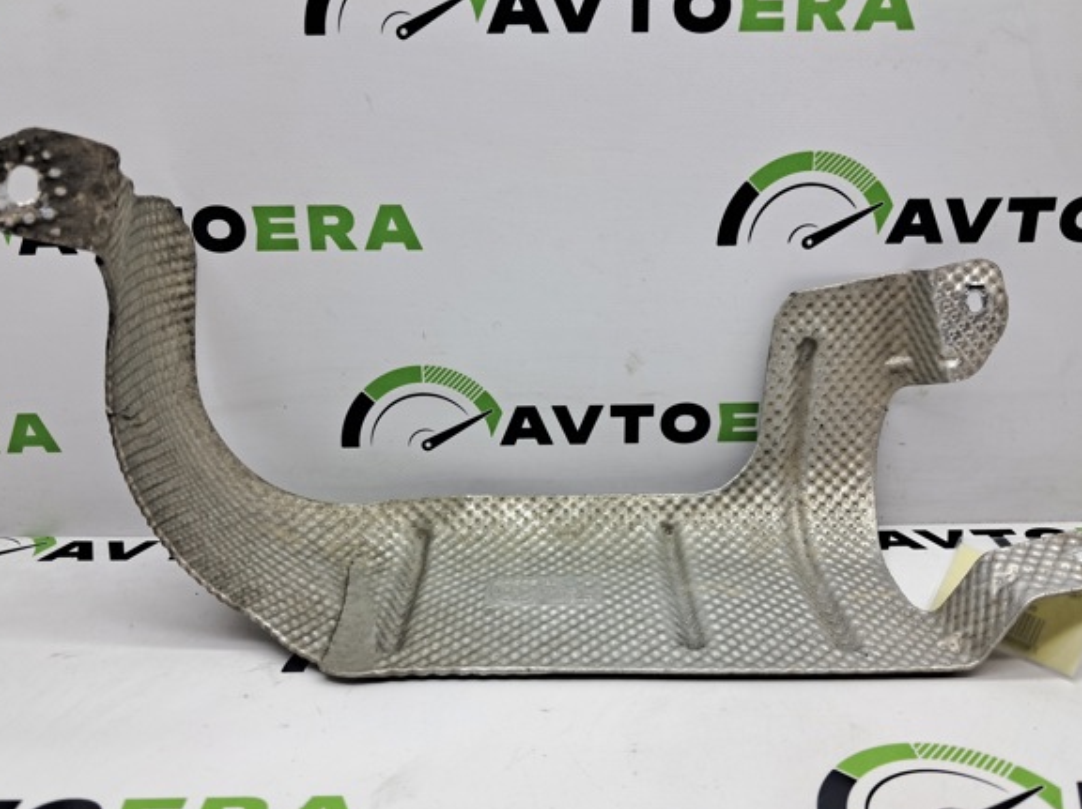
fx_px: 937
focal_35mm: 30
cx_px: 547
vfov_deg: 46.7
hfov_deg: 60.0
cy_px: 446
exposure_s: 1/50
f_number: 1.8
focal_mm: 4
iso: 50
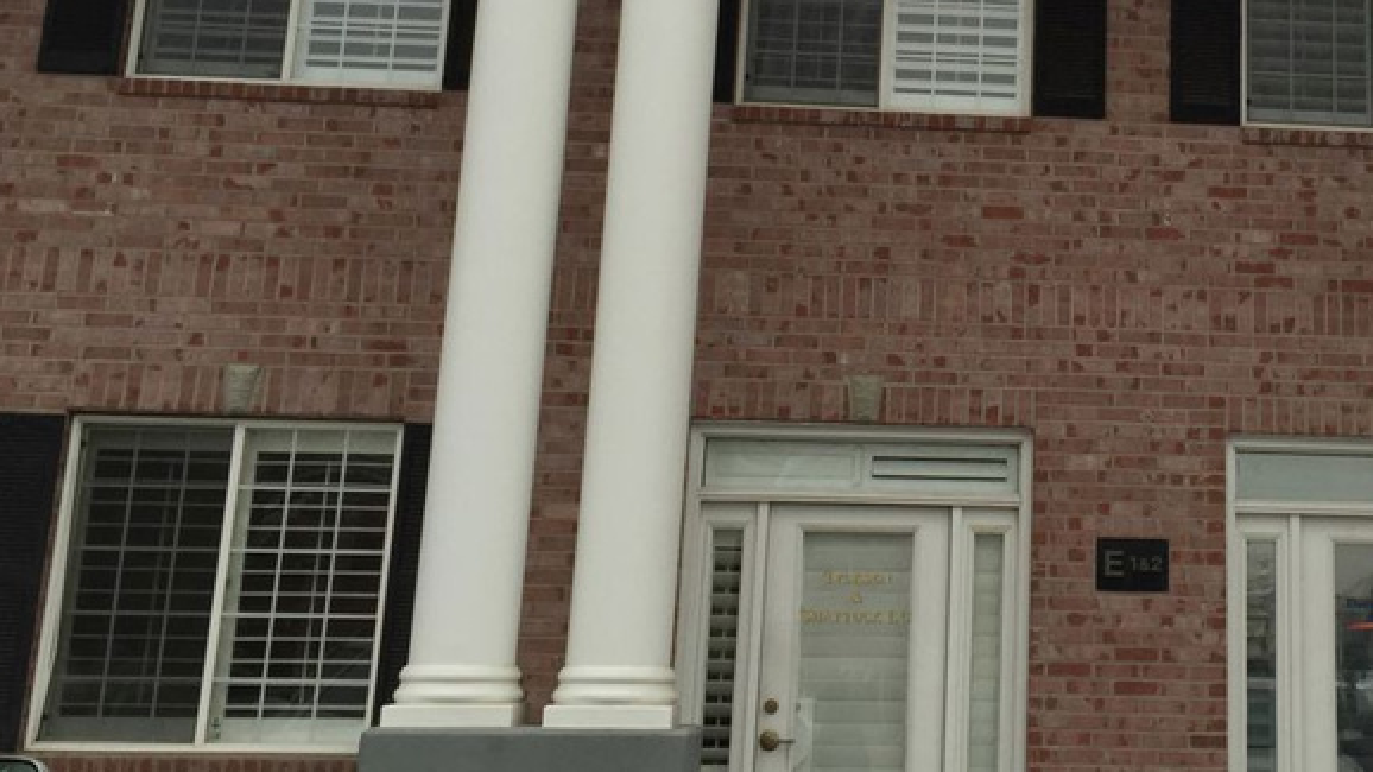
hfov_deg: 36.1
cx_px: 1083
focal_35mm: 56
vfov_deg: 21.1
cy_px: 102
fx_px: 2039
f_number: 2.2
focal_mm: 4.15
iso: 32
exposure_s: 1/860
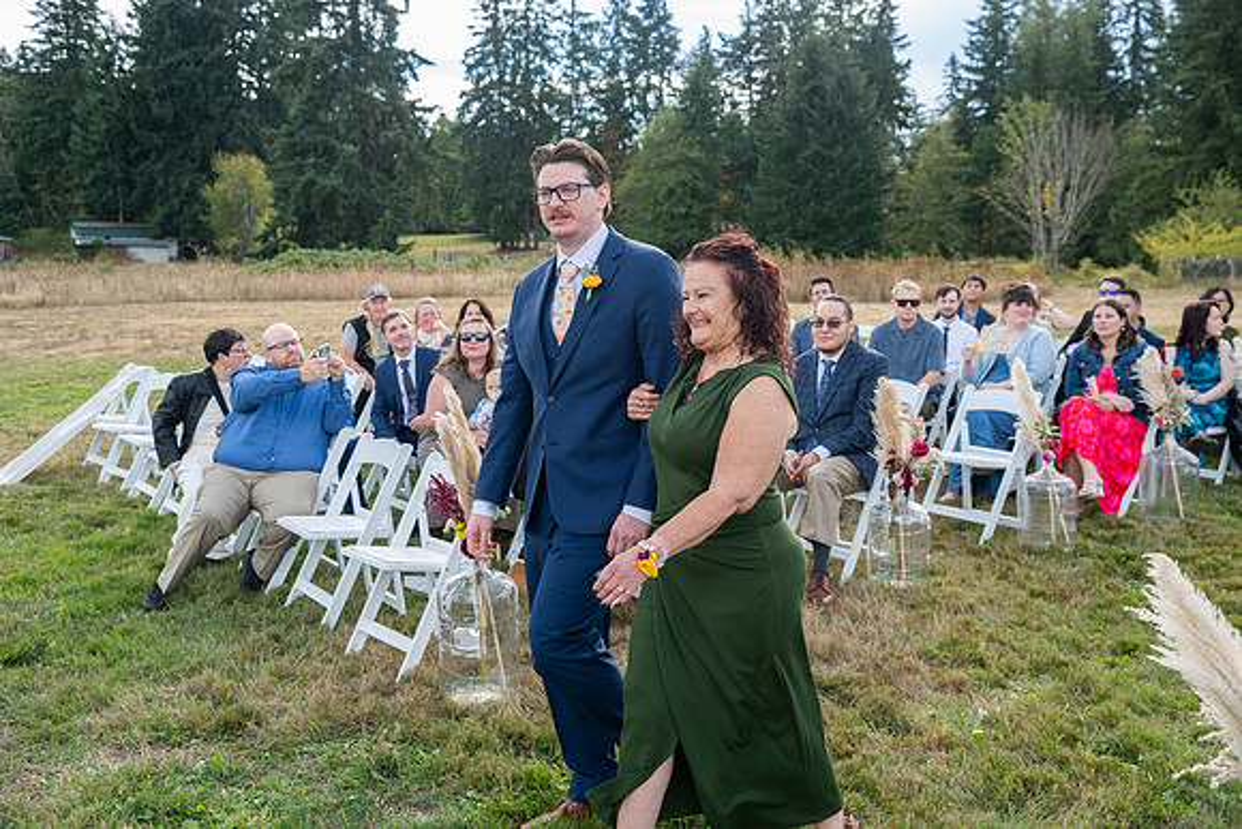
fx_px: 1208
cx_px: 621
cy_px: 414
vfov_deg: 37.9
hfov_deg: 54.4
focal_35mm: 35
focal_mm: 35
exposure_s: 1/640
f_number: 4.5
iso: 400
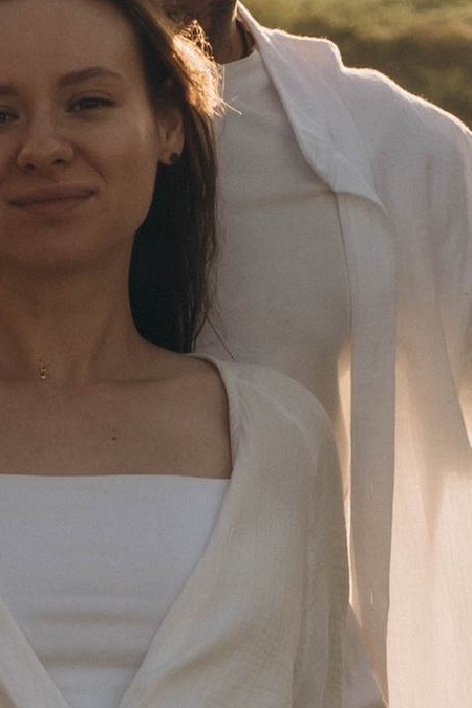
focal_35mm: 216
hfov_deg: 6.3
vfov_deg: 9.5
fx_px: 4252
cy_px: 561
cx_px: -12
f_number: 4
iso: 200
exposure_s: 1/800
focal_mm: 38
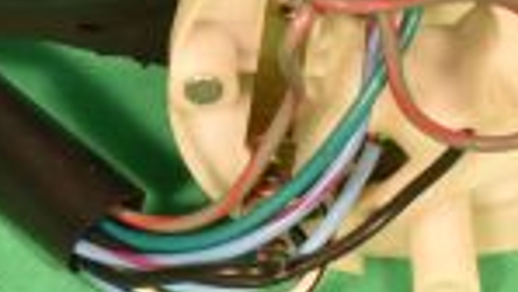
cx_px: -146
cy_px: 132
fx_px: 2611
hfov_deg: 11.1
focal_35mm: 190
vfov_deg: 6.4
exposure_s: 1/50
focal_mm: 30
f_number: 18
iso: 1100
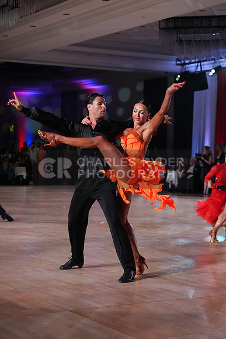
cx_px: 113
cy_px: 170
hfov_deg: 18.7
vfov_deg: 27.7
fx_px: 687
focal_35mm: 73
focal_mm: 73
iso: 3200
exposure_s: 1/500
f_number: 4
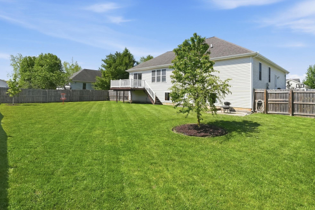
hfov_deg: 86.9
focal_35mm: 19
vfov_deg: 64.3
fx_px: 166
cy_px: 90
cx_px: 154
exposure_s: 1/4000
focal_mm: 10
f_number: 7.1
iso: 1600
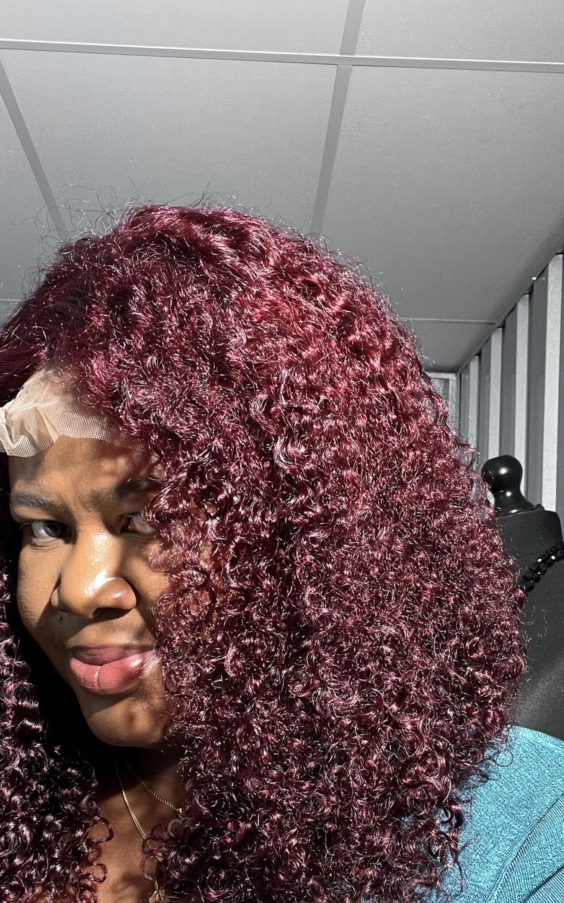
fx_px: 984
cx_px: 241
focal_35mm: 40
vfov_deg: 48.8
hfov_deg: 31.9
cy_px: 560
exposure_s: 1/50
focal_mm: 2.71
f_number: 2.2
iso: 160
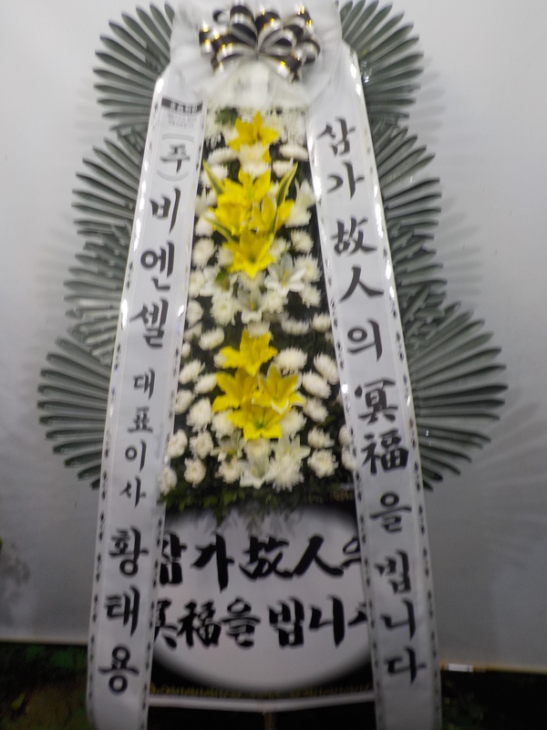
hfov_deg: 46.8
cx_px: 274
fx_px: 632
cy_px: 365
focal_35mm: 30
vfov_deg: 60.0
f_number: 3.3
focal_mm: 4.1
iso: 125
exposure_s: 1/50
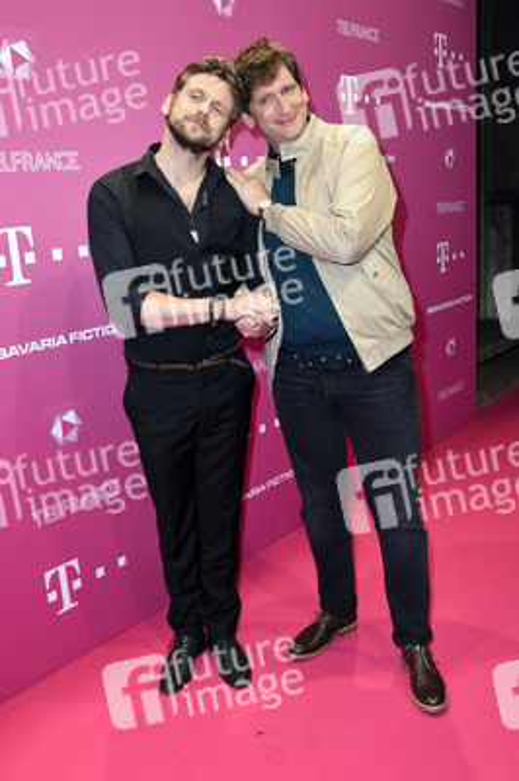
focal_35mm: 30
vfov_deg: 62.0
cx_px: 260
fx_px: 650
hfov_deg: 43.5
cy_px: 390
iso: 500
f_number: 6.3
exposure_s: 1/160
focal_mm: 20
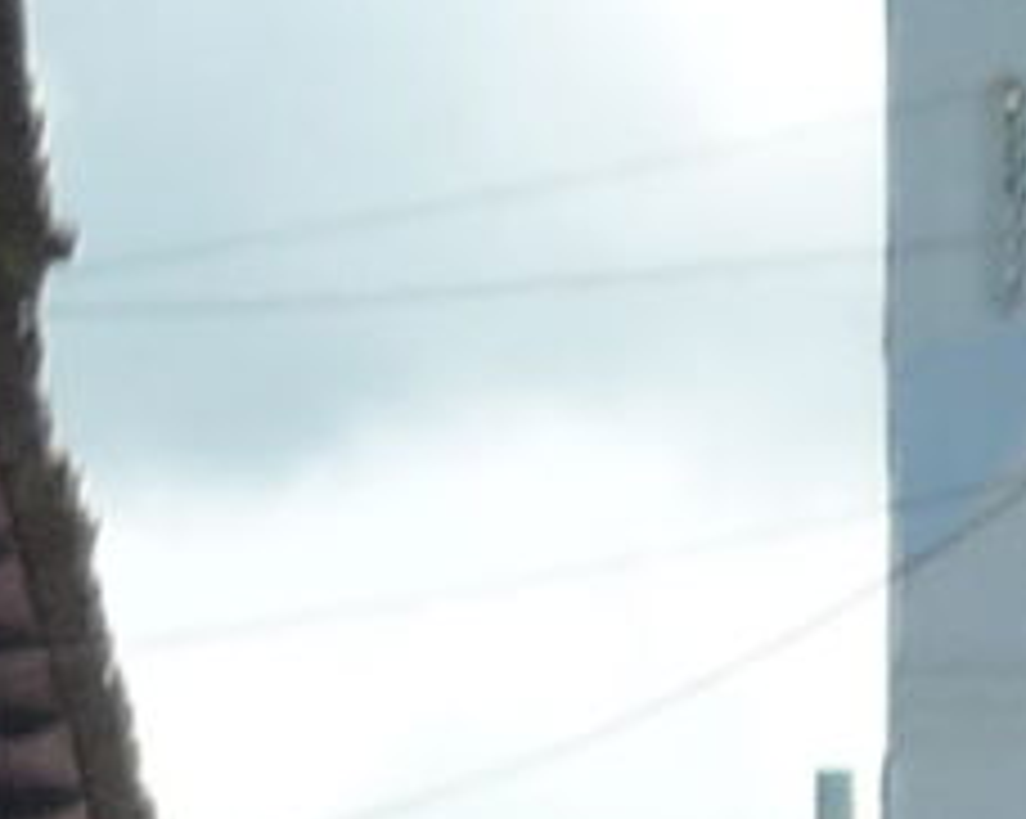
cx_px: 1418
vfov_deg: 3.1
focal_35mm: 493
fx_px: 14957
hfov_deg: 3.9
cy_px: 266
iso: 100
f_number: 9
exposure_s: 1/125
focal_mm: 7.8
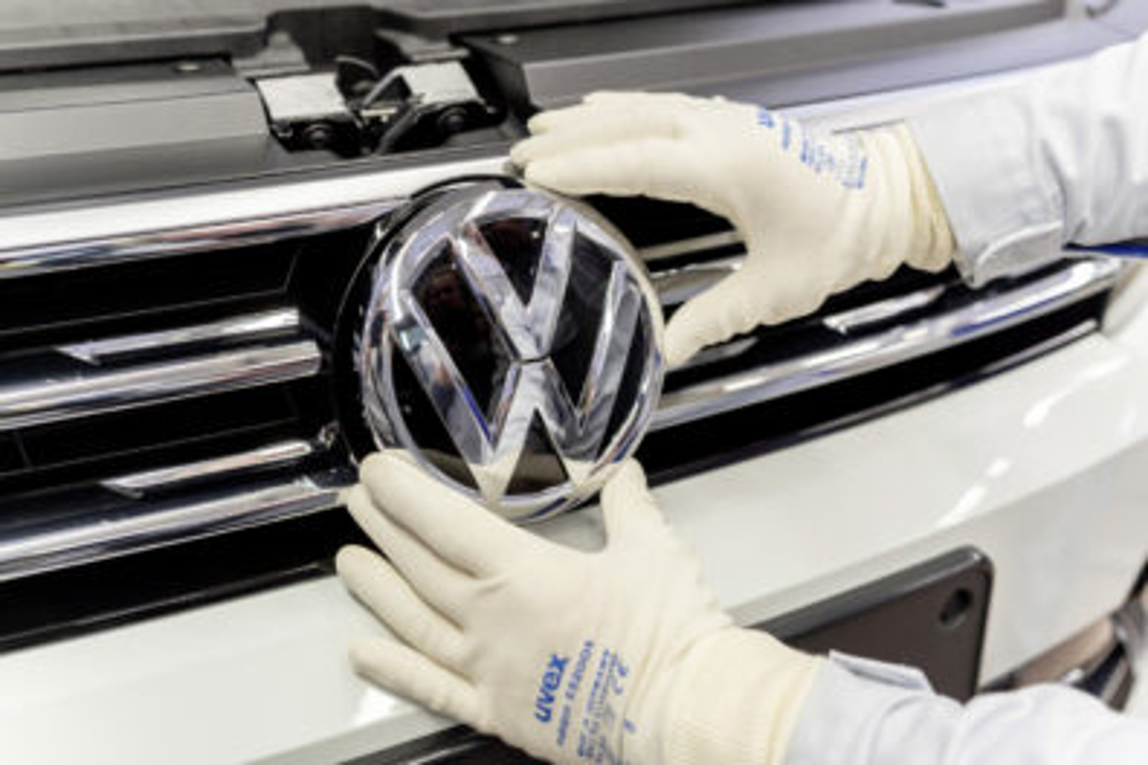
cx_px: 574
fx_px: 1275
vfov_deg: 33.4
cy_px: 382
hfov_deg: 48.5
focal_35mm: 40
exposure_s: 1/100
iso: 800
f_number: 2.5
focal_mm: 40
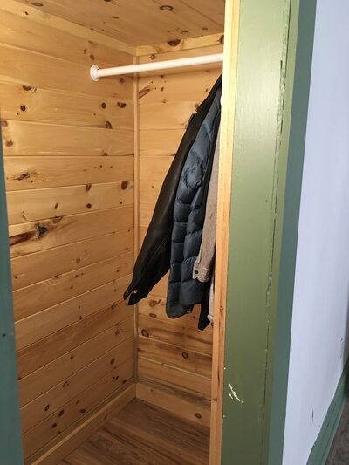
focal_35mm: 29
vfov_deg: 61.6
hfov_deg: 48.2
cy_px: 232
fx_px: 390
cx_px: 174
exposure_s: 1/30
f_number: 2.2
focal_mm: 4.15
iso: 200
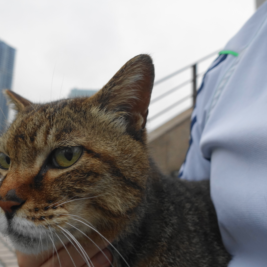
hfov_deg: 50.9
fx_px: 271
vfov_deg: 52.5
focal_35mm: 31
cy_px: 135
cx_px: 76
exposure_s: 1/125
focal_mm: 8.8
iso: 200
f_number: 3.5
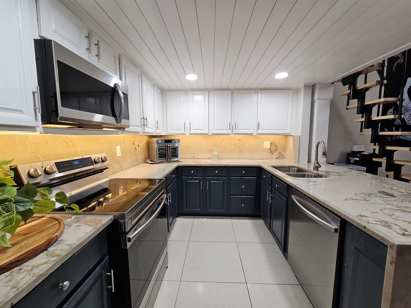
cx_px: 206
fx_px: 154
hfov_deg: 106.2
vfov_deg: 89.9
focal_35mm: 13
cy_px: 154
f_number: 2.2
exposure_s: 1/60
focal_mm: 2.2
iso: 125
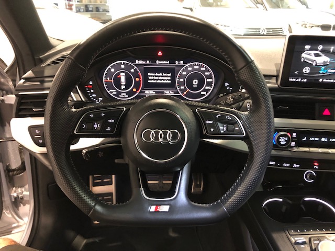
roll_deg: -1.3
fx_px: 271
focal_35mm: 28
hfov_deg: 63.4
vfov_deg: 49.7
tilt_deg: -24.0
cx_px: 168
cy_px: 126
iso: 100
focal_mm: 3.99
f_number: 1.8
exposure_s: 1/4
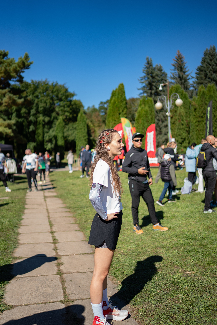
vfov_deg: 54.4
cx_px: 108
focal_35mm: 35
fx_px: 316
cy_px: 162
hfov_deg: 37.9
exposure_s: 1/4000
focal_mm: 35
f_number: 1.8
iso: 200
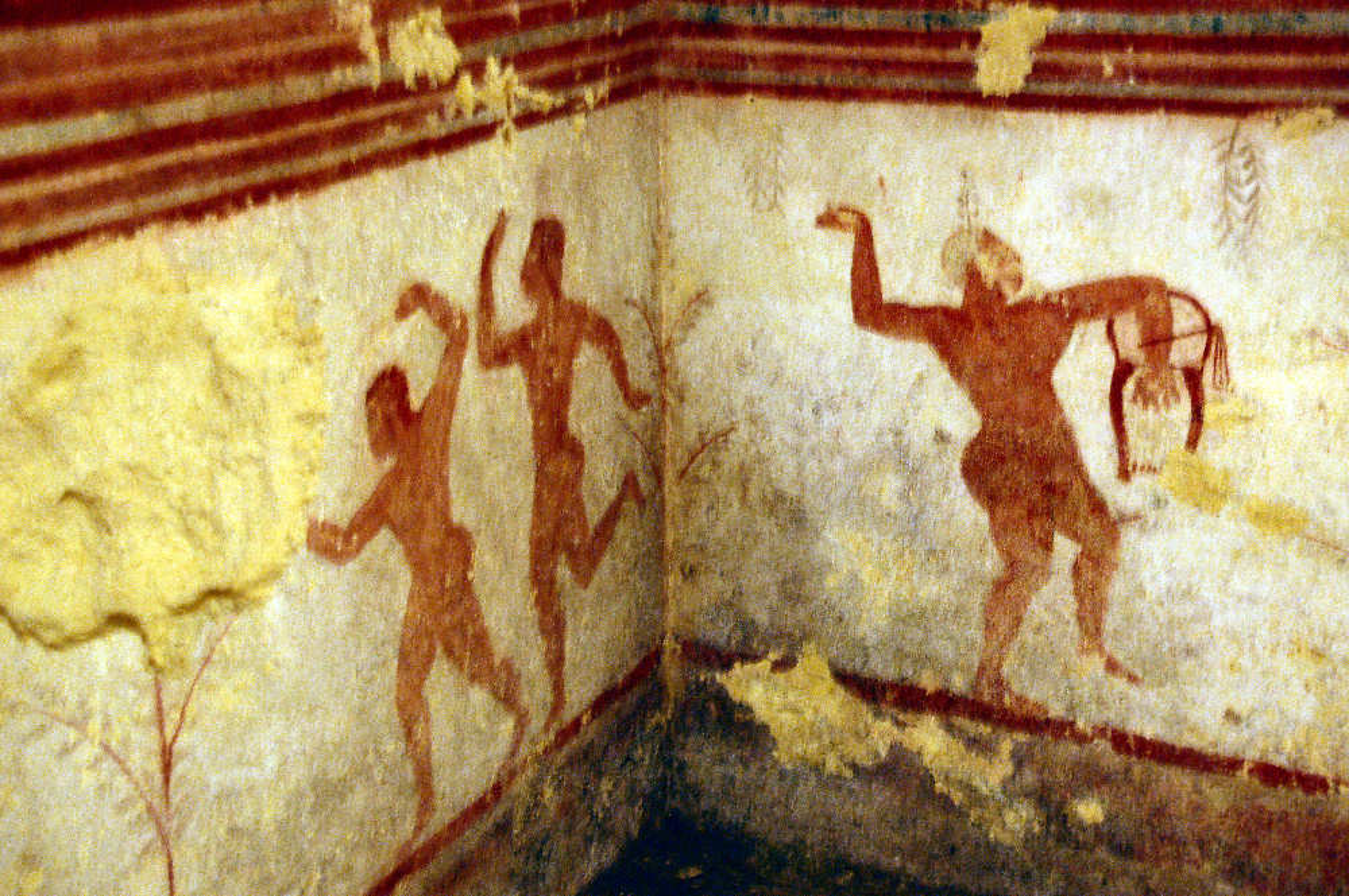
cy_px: 448
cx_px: 674
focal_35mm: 46
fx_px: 1741
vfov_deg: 28.9
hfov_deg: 42.4
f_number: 4.5
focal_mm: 31
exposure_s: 1/13
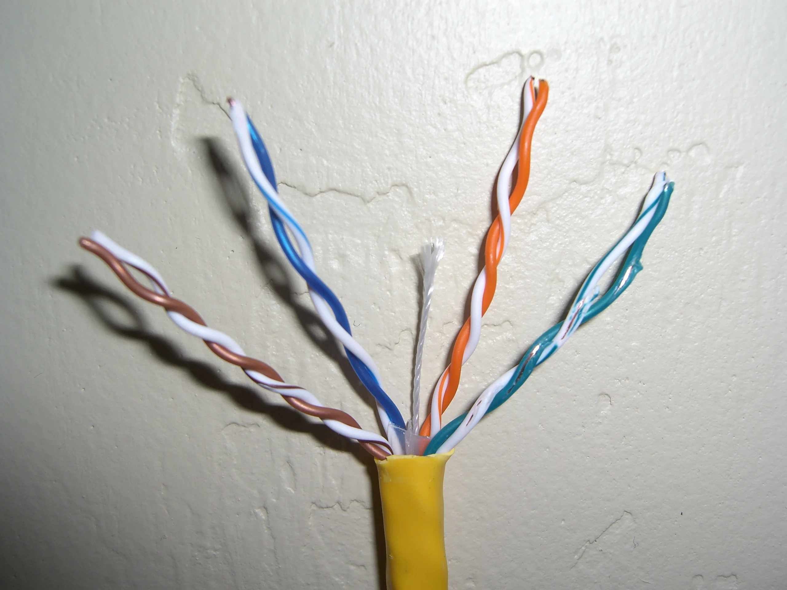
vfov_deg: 37.7
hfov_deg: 49.0
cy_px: 295
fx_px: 864
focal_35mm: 38
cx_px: 394
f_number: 4
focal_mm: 7.9
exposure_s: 1/60
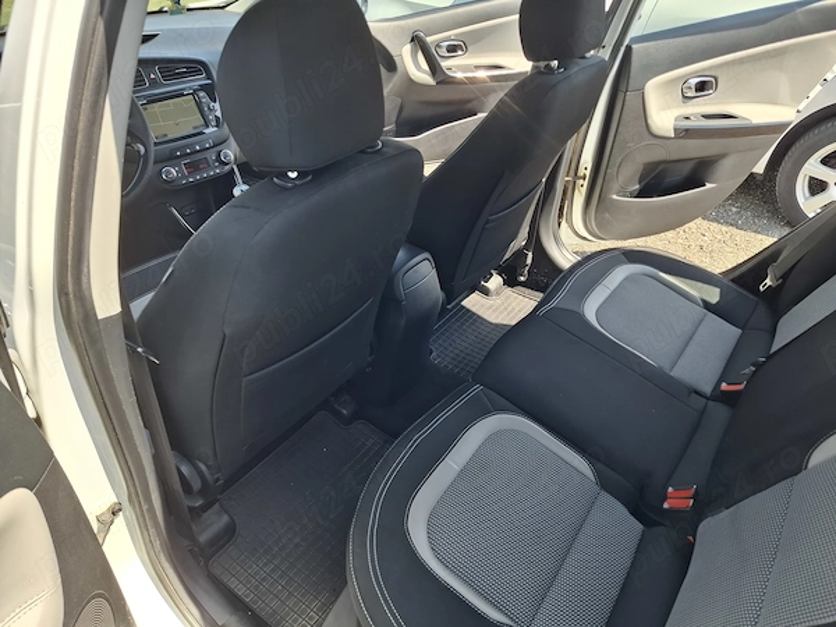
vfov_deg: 58.9
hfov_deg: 73.9
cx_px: 418
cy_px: 314
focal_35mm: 23
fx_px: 555
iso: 50
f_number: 1.8
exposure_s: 1/126
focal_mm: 5.54
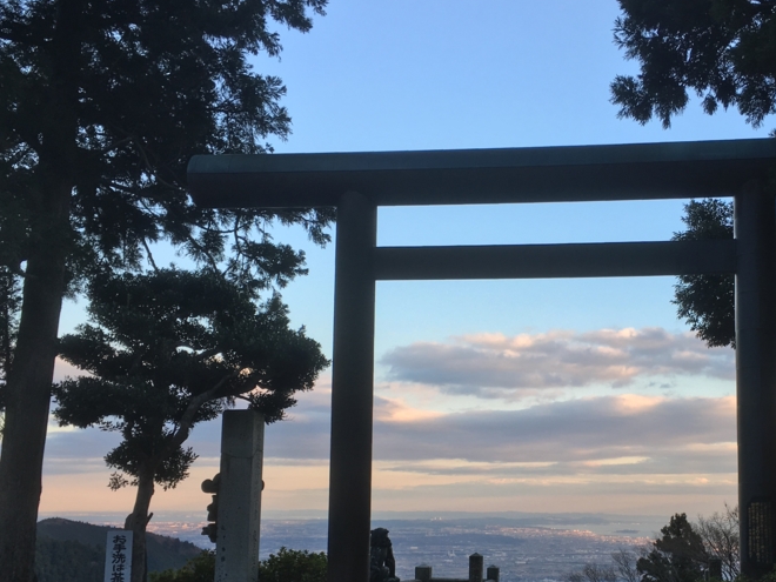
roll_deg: -0.8
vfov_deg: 31.9
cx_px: 529
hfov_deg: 41.4
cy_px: 394
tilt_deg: +6.8
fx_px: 1009
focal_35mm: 45
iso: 25
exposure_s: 1/245
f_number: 2.2
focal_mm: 4.15
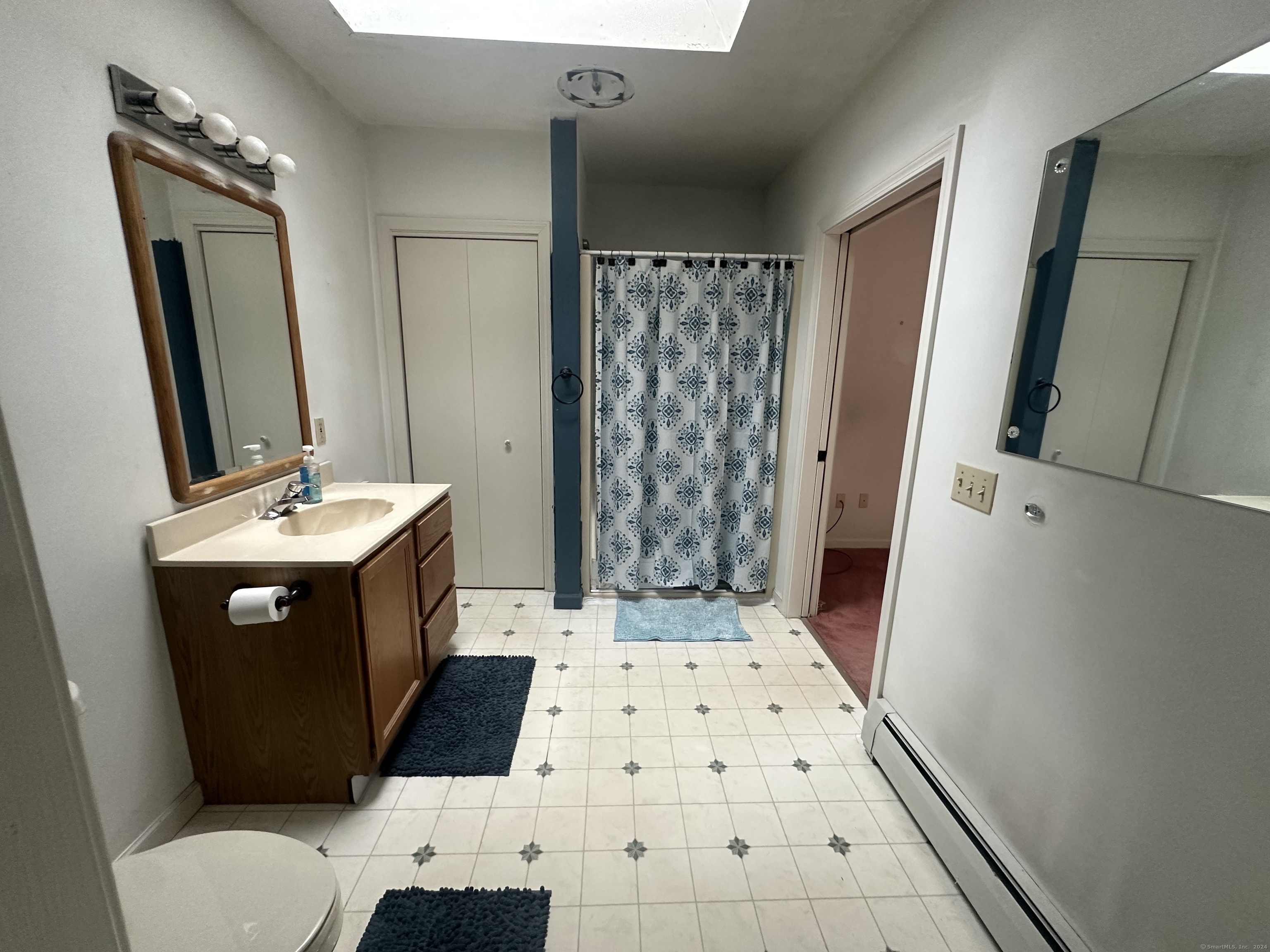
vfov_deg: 85.7
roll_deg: -1.2
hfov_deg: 102.1
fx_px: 514
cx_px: 635
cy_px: 476
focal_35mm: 14
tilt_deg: -12.6
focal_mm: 2.22
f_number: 2.2
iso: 320
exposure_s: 1/92
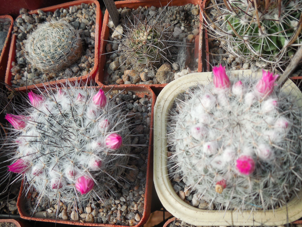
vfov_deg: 44.2
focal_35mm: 32
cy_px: 116
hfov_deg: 56.8
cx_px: 152
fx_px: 279
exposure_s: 1/500
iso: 125
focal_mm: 5.6
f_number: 3.6
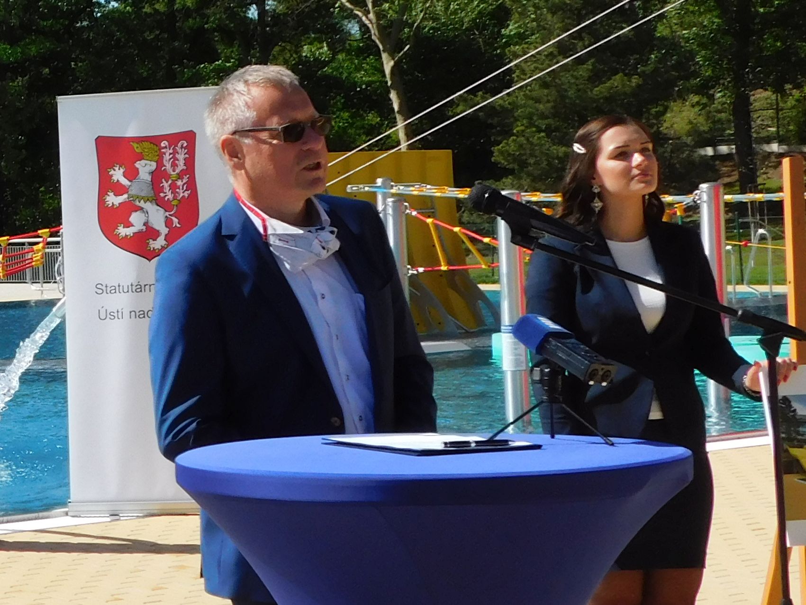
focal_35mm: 36
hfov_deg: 51.4
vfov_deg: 39.7
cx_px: 403
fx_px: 838
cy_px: 302
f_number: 3.5
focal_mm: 6.3
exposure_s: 1/1250
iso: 125
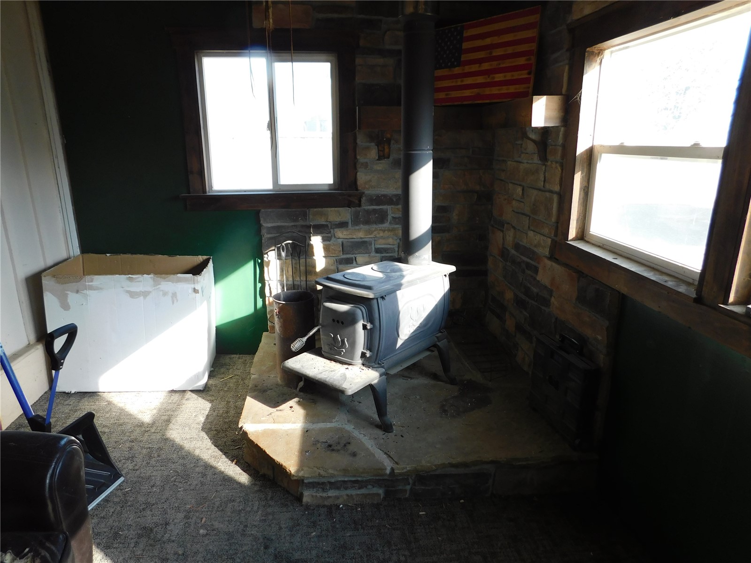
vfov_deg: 58.9
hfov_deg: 73.9
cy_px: 282
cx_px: 376
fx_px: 499
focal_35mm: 23
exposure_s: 1/80
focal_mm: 4
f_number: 3
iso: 125
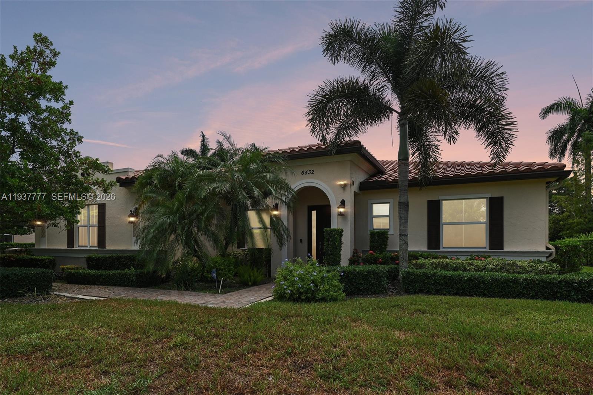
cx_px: 296
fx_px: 329
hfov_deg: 84.0
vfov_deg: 61.9
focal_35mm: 20
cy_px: 198
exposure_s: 1/125
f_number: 8
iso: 100
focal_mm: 20
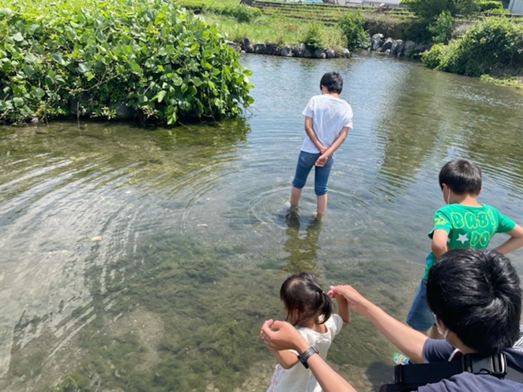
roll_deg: -5.7
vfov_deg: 53.1
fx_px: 393
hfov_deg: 67.3
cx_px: 262
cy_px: 196
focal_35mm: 26
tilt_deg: -23.1
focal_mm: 4.2
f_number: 1.6
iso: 32
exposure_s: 1/1618
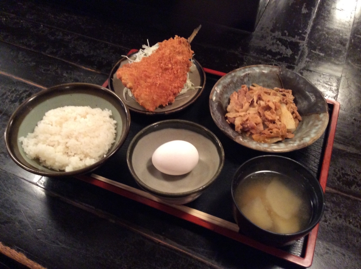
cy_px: 134
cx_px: 180
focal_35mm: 32
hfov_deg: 56.9
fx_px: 333
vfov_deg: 44.1
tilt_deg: -51.0
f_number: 2.4
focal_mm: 3.3
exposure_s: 1/20
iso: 250
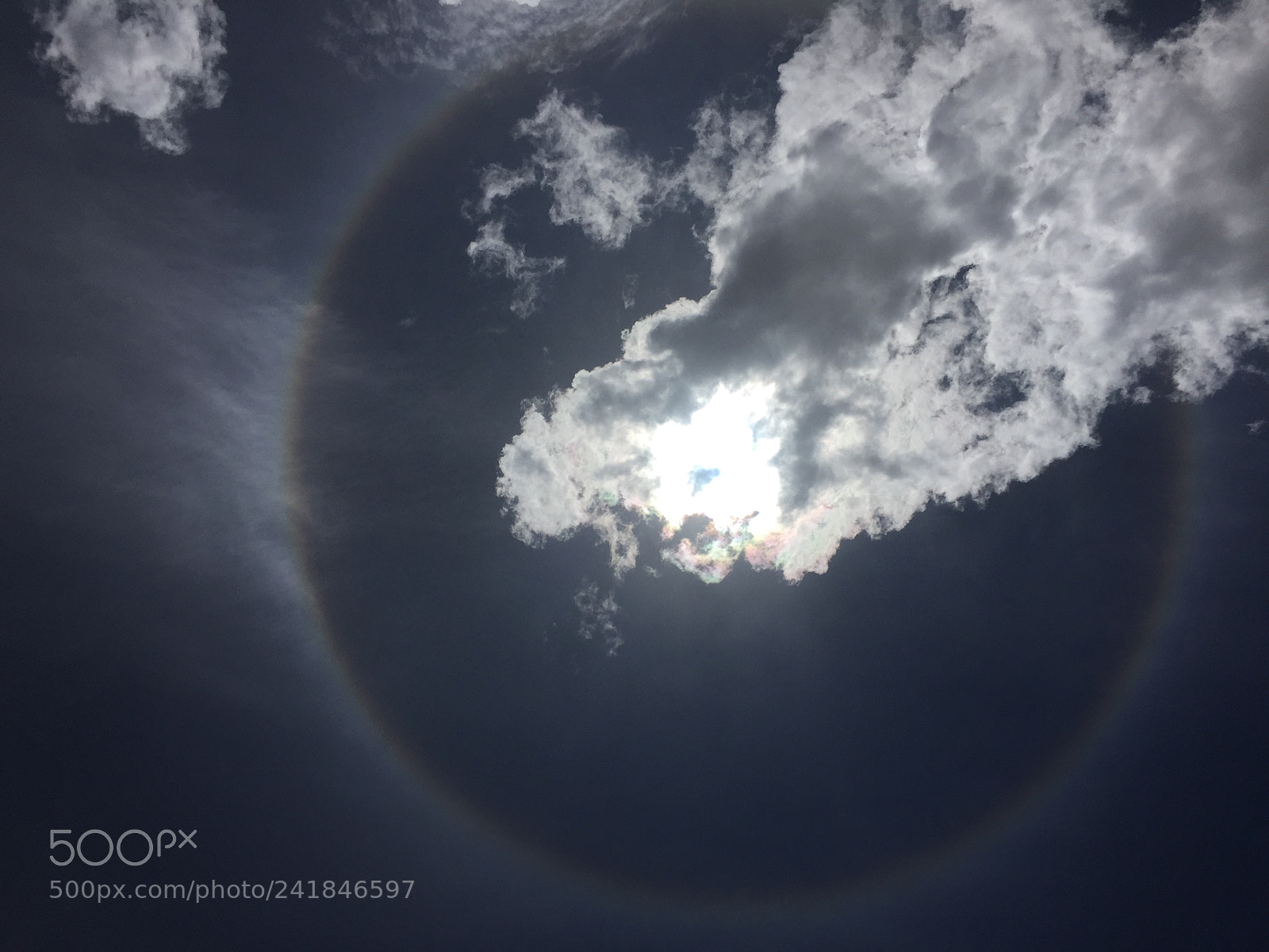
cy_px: 476
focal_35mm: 29
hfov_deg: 61.7
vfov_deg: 48.2
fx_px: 1063
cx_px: 634
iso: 32
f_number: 2.2
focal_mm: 4.15
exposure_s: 1/20000
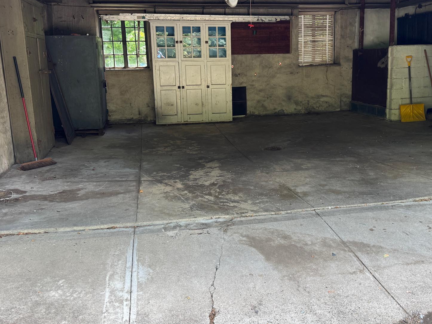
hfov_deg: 53.7
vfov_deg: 41.6
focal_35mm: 34
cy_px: 132
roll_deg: +1.8
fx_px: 424
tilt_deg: -10.1
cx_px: 249
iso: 64
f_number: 1.78
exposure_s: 1/202
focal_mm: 6.76
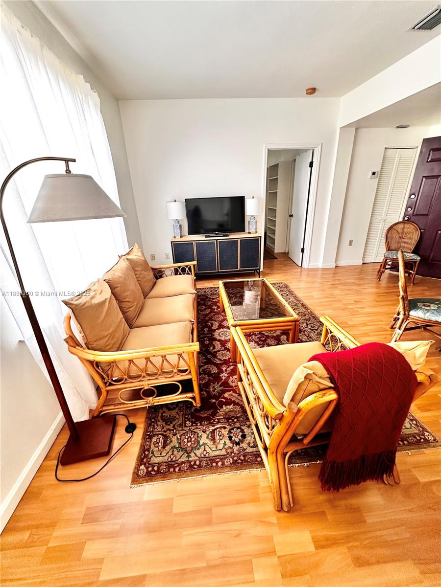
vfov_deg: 102.1
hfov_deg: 85.7
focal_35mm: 14
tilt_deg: -22.2
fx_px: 238
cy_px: 294
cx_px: 220
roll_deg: +3.0
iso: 160
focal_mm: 2.22
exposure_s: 1/99
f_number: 2.2
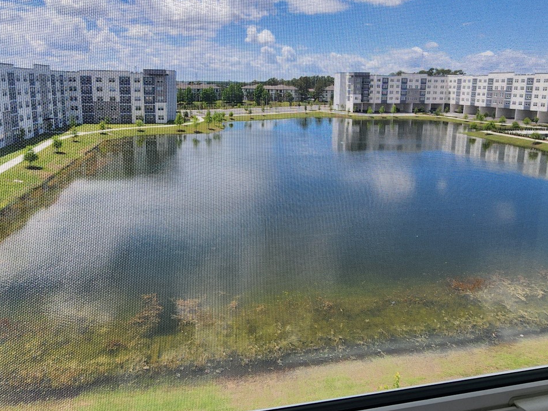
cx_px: 267
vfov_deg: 60.1
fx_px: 348
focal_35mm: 22
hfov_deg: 76.4
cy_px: 148
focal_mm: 2.2
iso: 50
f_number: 2.2
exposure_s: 1/1286
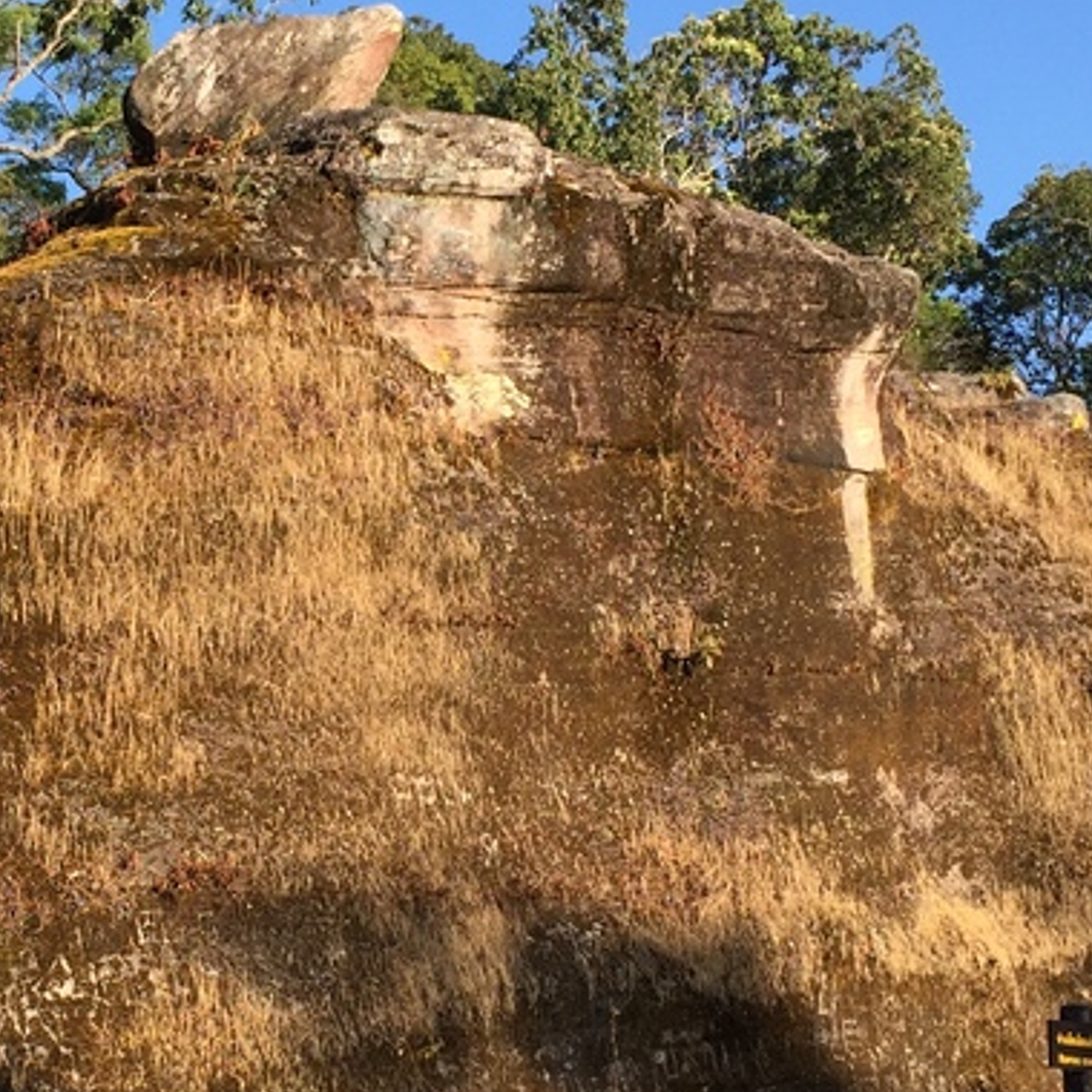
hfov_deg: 21.1
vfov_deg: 21.4
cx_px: 227
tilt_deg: +10.2
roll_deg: -2.1
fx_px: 2891
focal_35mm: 81
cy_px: 658
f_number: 2.2
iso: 32
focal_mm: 4.15
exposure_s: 1/746
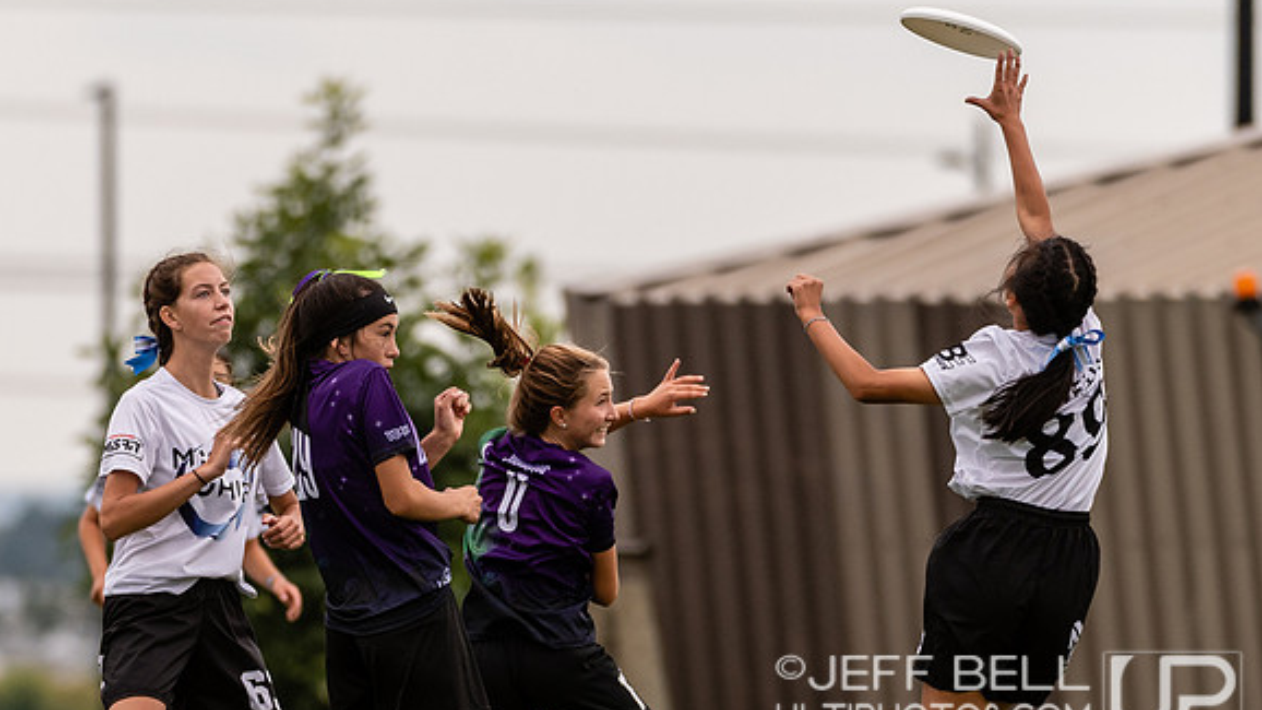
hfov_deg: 2.5
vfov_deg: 1.4
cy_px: 400
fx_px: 28608
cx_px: 563
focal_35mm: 855
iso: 220
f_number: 4
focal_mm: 300
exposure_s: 1/1000
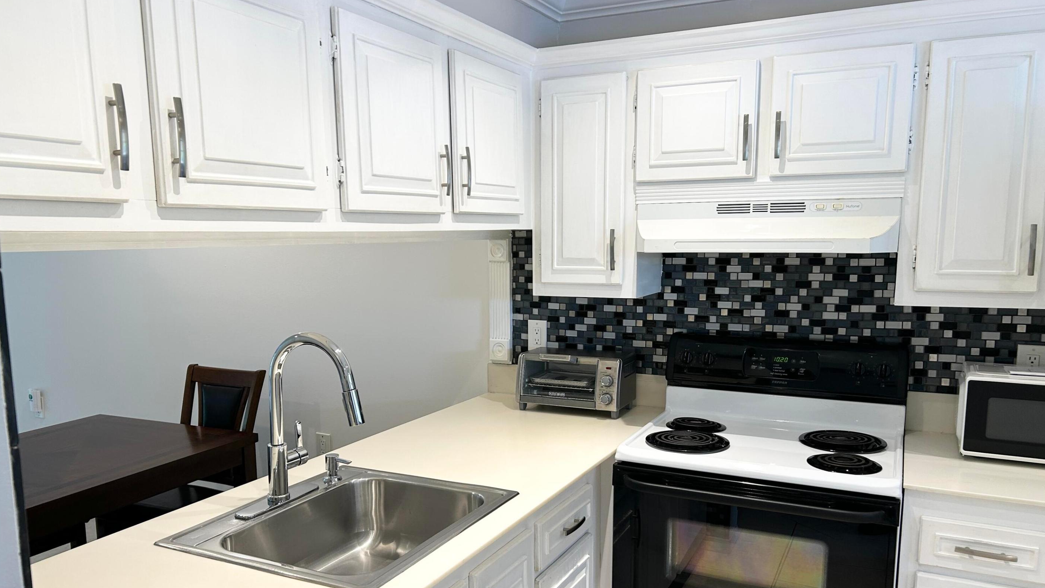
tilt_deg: -8.1
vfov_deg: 40.0
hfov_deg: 66.1
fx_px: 804
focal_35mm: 29
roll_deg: +0.3
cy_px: 354
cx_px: 512
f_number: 1.5
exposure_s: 1/60
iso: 64
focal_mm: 5.7
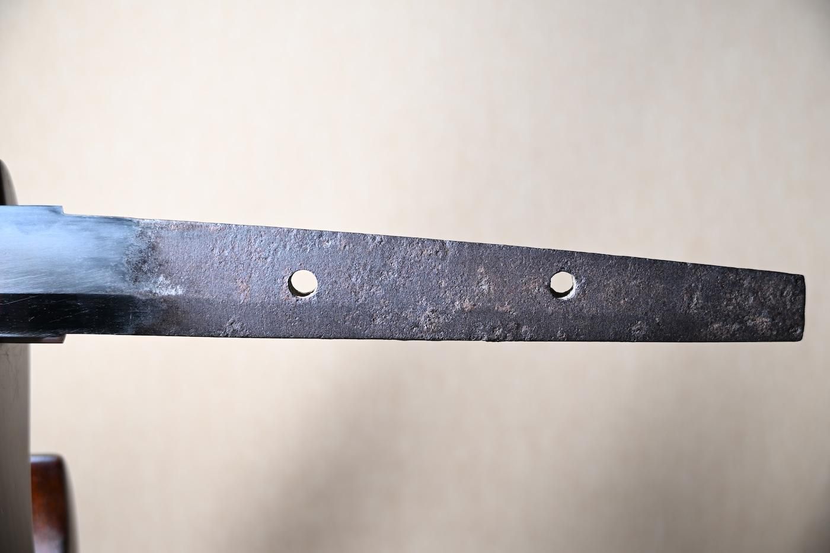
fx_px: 1193
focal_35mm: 52
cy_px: 276
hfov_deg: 38.4
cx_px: 415
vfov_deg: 26.1
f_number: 4.2
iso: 100
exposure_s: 1
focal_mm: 34.5
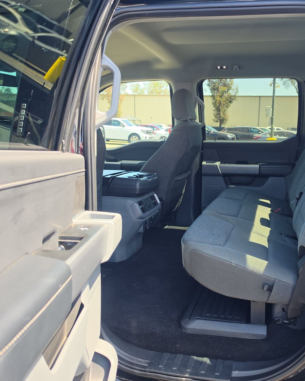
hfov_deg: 47.4
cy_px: 190
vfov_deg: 58.8
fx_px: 338
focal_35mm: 30
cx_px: 212
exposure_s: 1/170
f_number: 1.4
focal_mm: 6.5
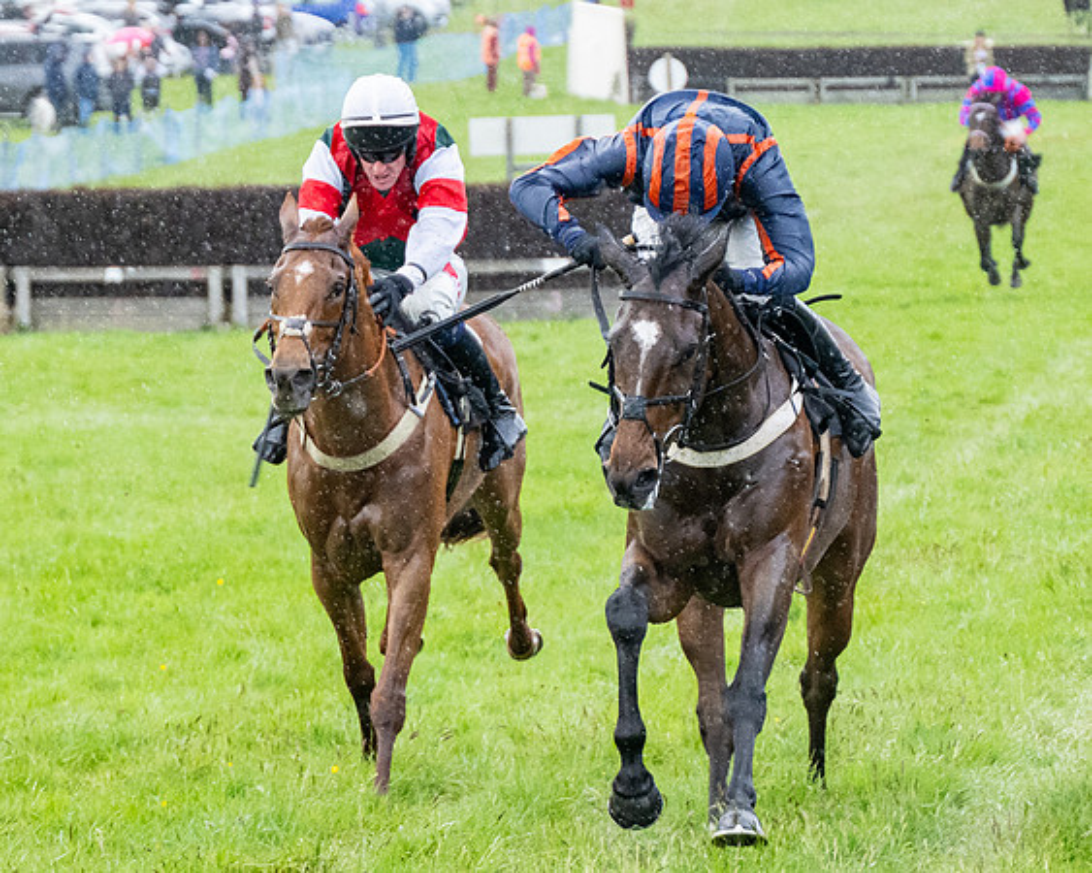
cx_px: 708
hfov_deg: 8.0
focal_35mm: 242
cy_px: 450
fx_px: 7816
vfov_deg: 6.4
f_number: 4
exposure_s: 1/800
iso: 2000
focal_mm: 98
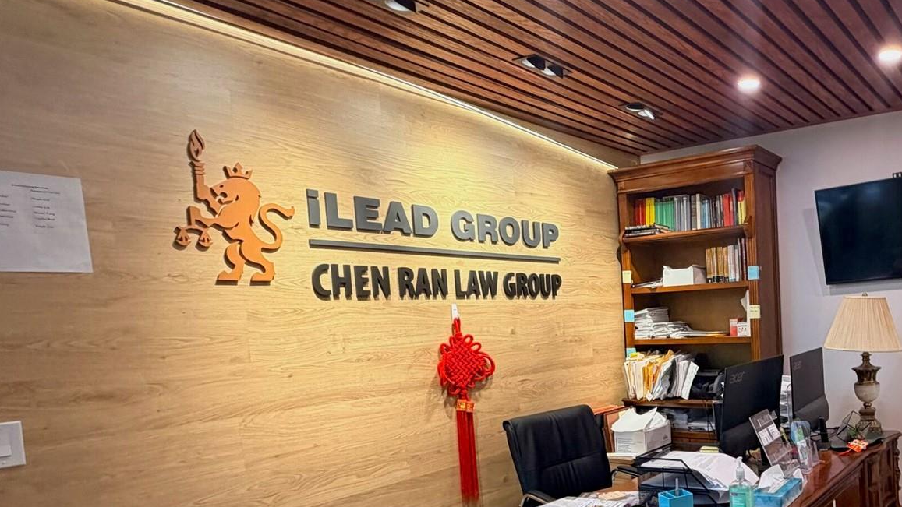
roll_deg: +1.8
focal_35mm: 27
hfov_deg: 62.3
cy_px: 353
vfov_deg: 42.1
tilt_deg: -2.3
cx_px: 755
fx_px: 646
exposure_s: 1/60
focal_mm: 2.22
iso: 200
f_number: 2.2
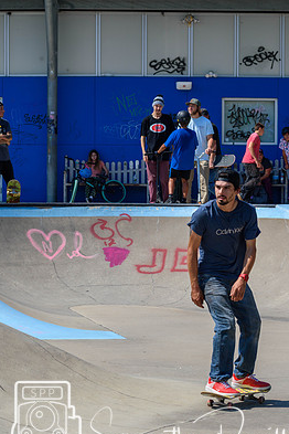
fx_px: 1963
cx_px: 163
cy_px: 247
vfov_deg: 12.6
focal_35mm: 163
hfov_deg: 8.4
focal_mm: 95
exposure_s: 1/1000
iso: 200
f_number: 8
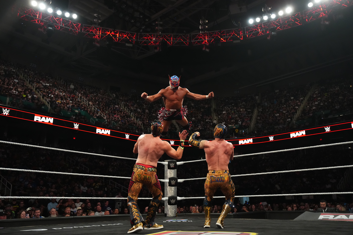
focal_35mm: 31
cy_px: 118
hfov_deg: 60.3
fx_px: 304
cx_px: 176
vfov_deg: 42.3
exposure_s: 1/1000
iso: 6400
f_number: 2.8
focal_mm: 31
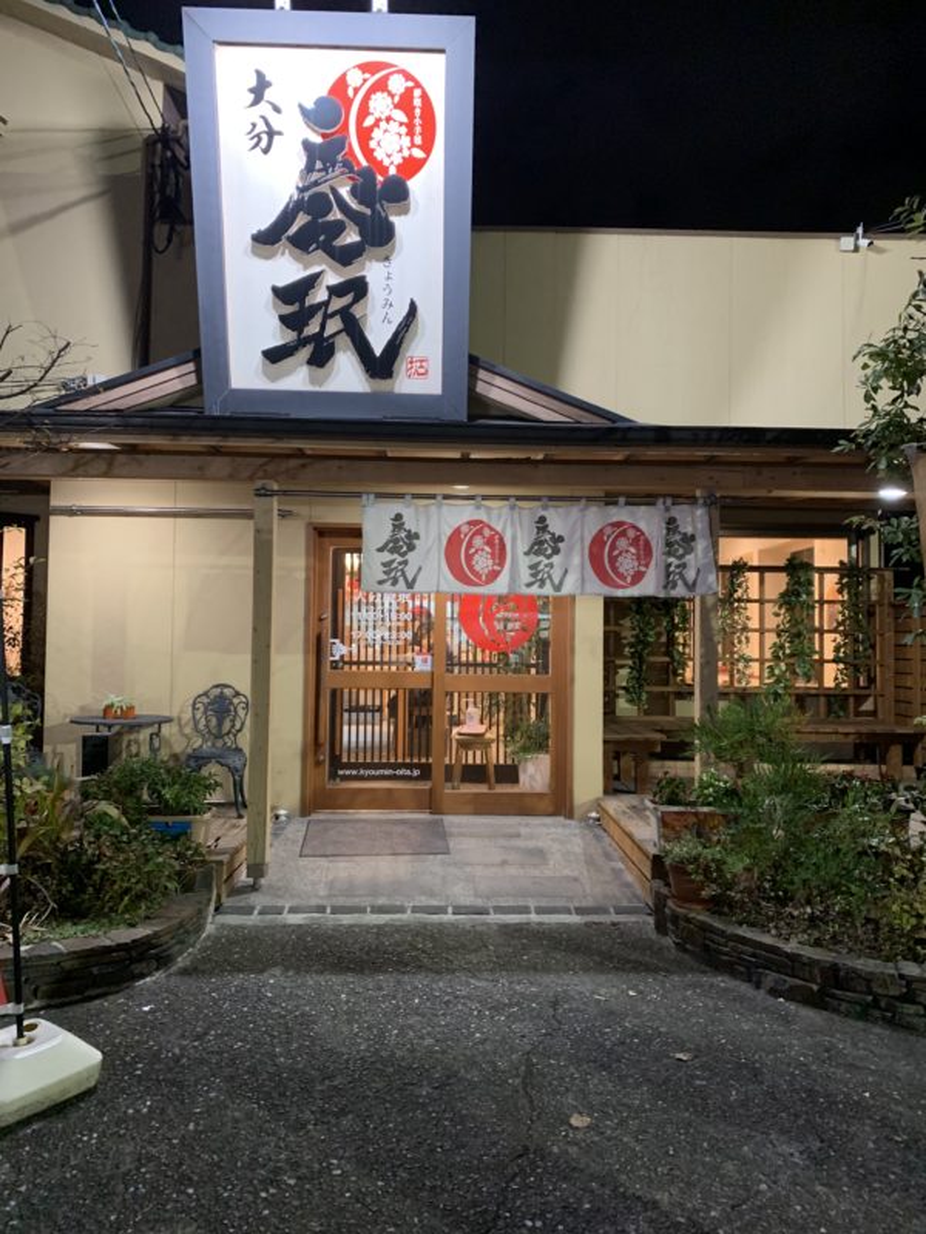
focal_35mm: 26
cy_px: 617
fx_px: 927
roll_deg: +0.2
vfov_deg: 67.3
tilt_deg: +1.3
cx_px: 463
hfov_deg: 53.1
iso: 400
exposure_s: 1/37
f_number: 1.8
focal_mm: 4.25
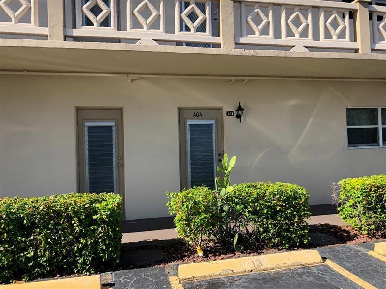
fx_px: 312
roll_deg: +2.2
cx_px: 193
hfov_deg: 63.4
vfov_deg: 49.7
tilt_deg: +1.7
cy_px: 144
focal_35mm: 28
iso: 20
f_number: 1.8
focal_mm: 3.99
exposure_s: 1/666
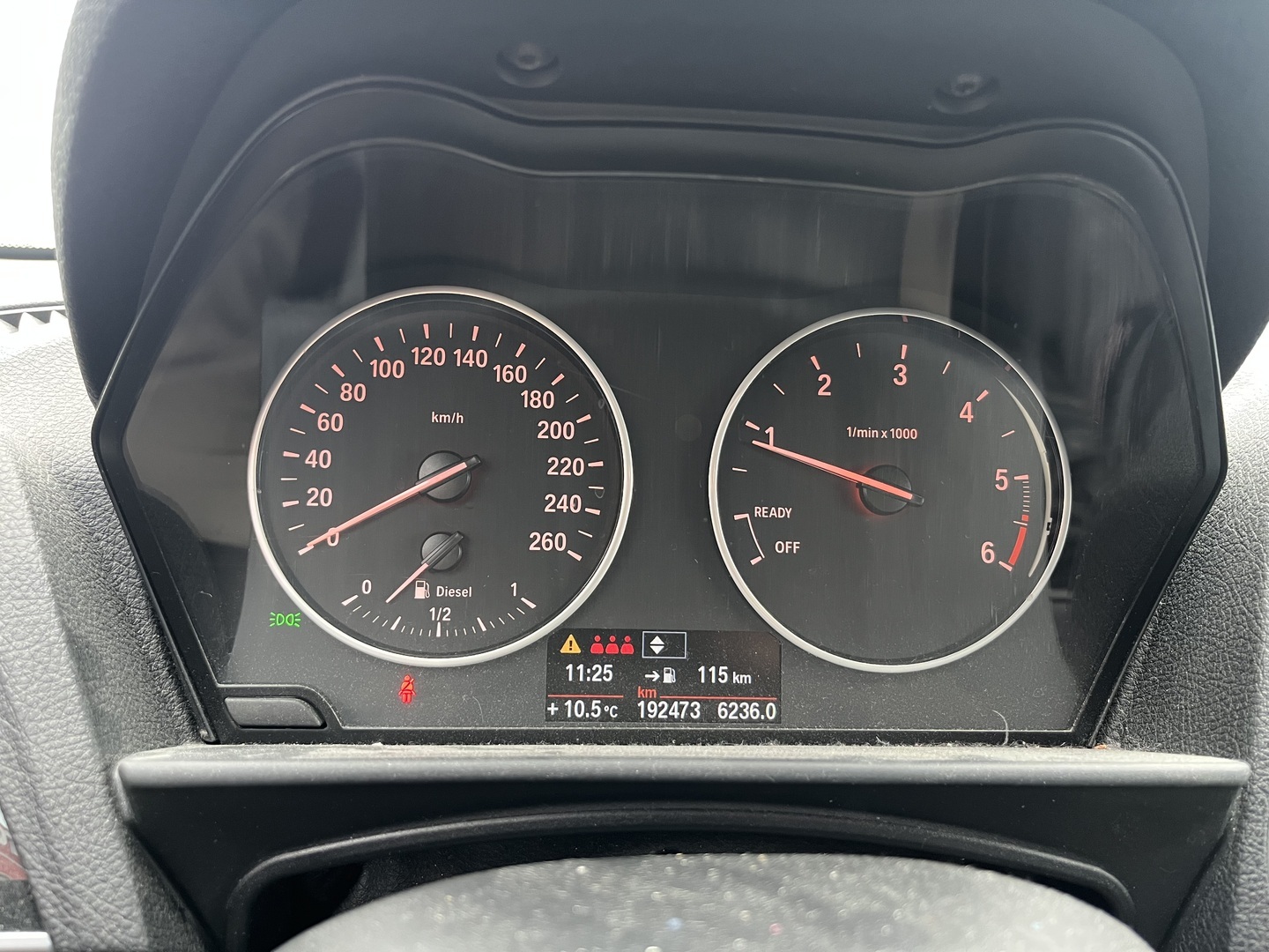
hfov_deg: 67.3
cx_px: 634
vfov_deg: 53.1
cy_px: 476
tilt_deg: -14.6
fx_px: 953
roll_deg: -1.4
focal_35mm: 26
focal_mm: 5.1
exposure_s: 1/60
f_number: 1.6
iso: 400
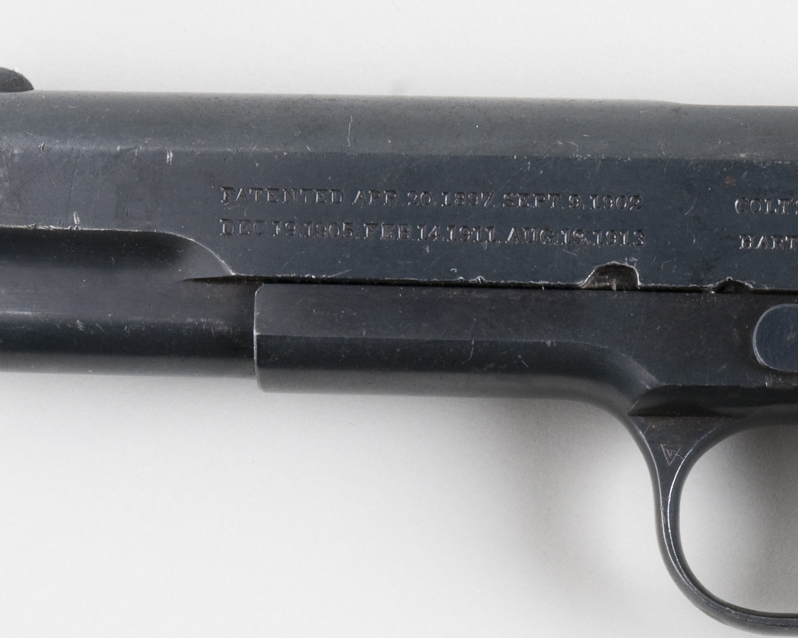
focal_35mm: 208
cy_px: 599
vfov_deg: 7.4
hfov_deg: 9.3
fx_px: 4912
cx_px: 698
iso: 400
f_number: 14
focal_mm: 60
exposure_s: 1/160
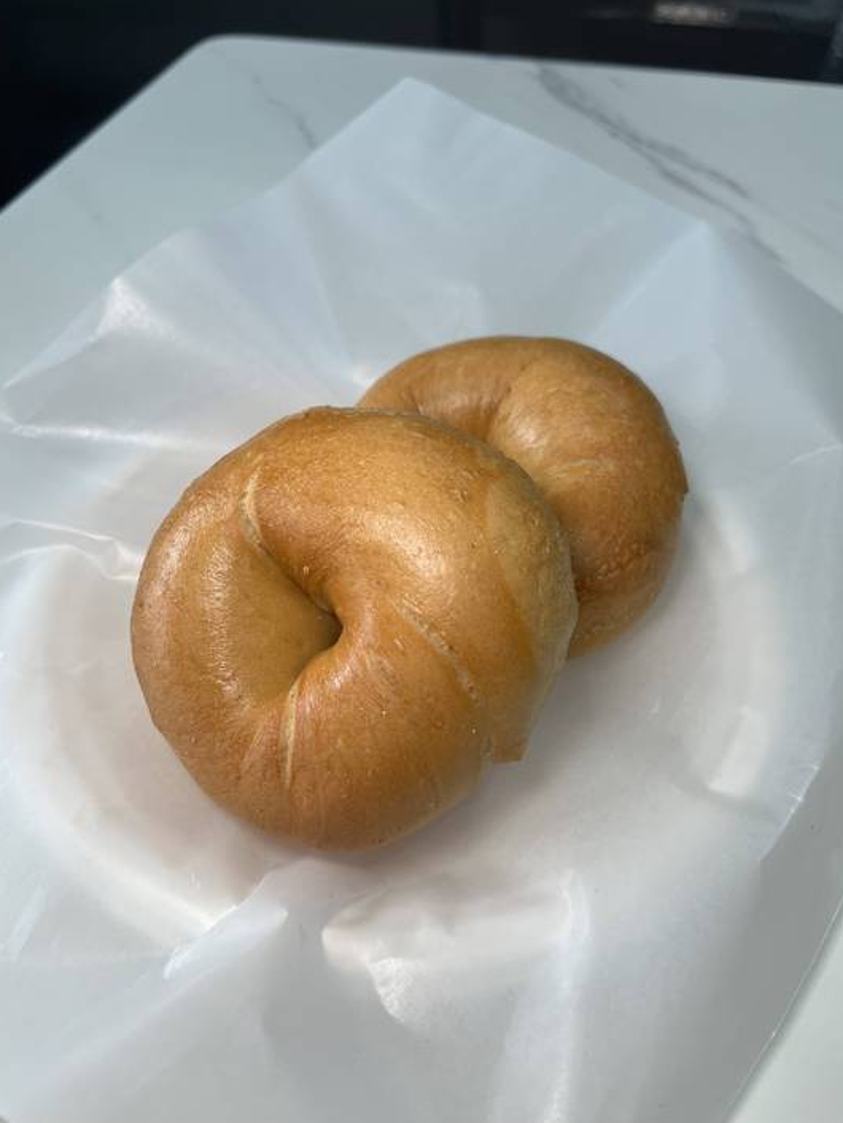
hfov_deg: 51.4
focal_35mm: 27
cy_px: 553
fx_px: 876
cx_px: 422
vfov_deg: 65.3
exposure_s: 1/256
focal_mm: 5.7
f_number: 1.5
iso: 40
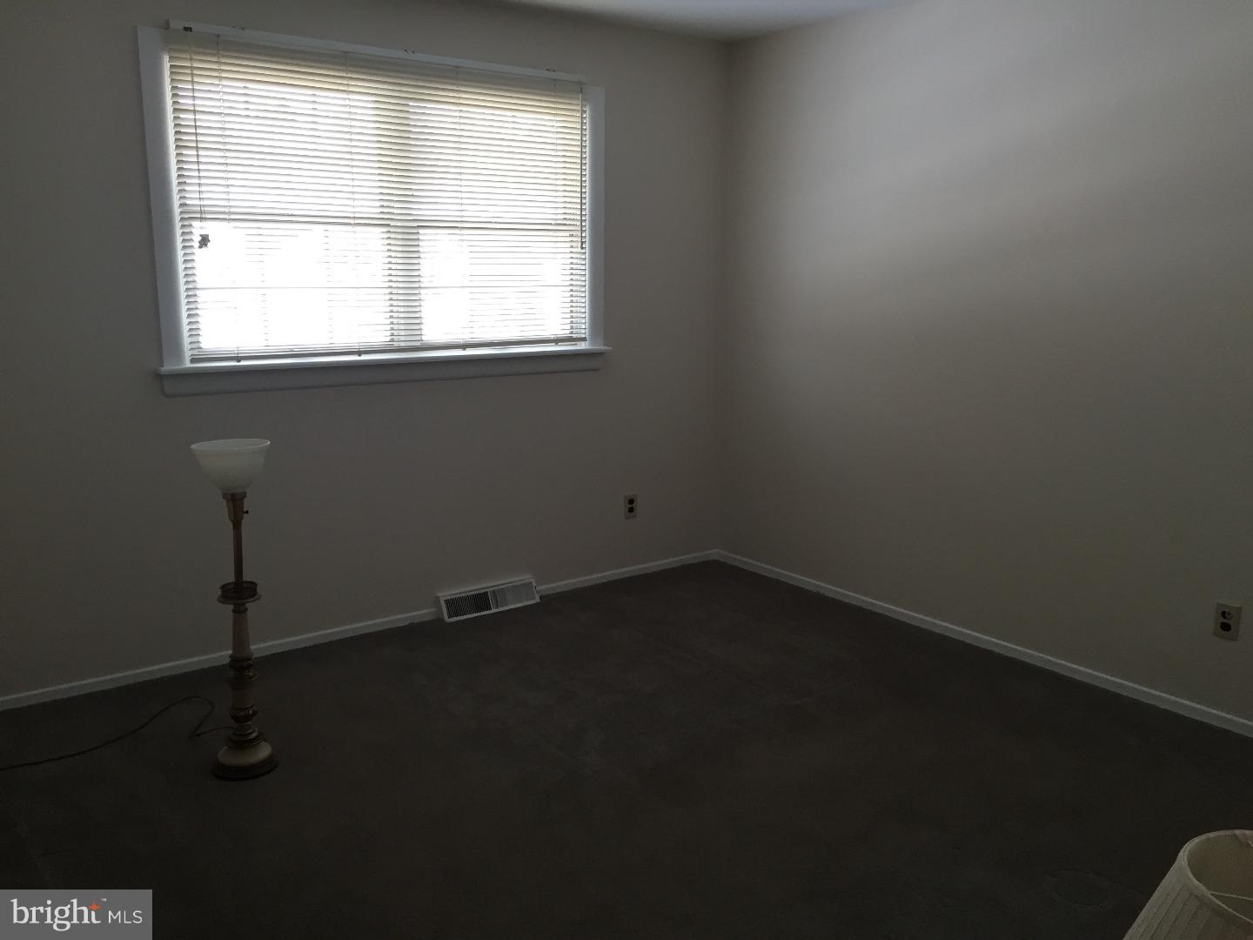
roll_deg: -1.5
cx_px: 626
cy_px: 470
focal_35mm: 29
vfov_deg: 48.2
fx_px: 1050
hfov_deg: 61.7
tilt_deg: -11.5
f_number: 2.2
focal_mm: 4.15
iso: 32
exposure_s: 1/30
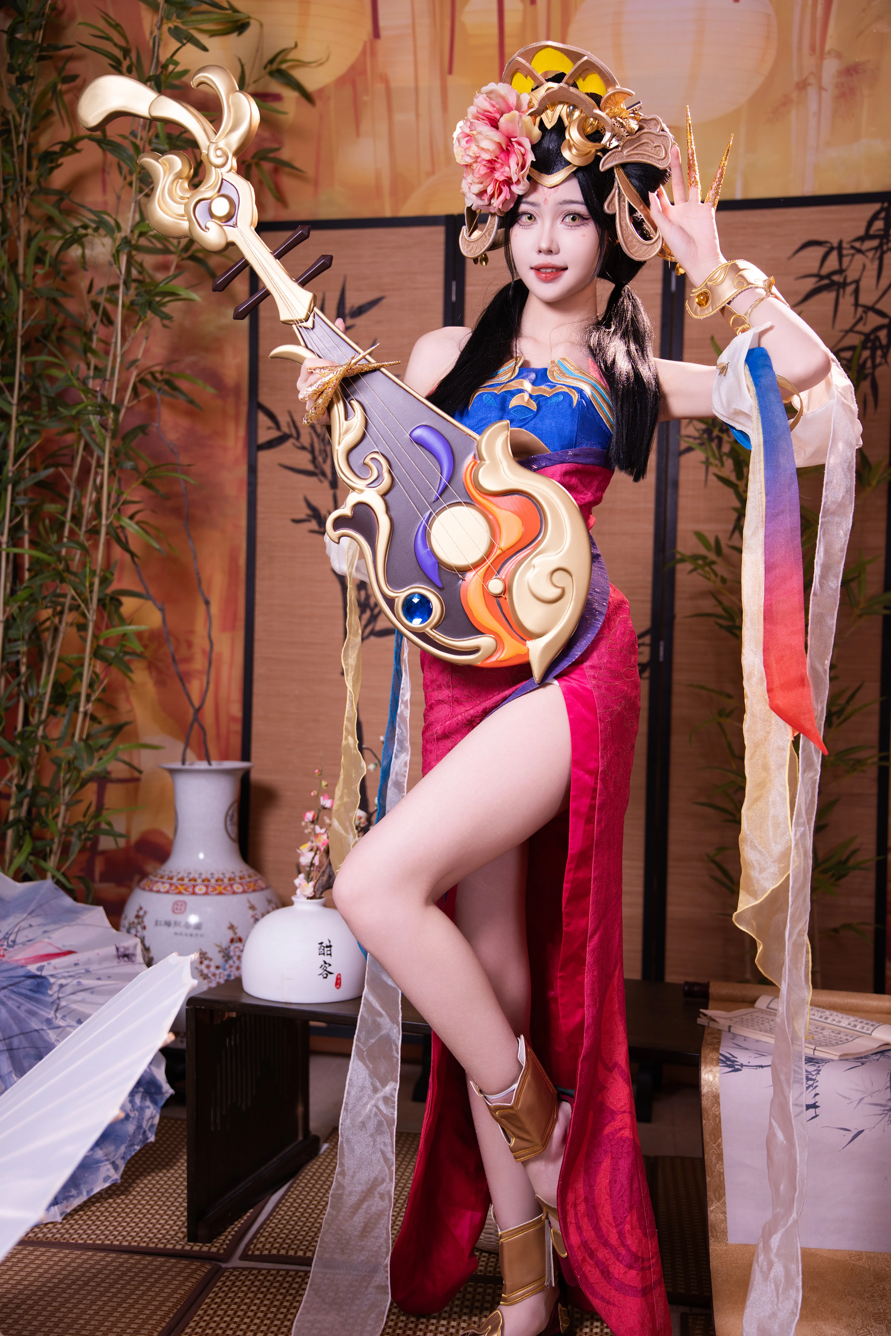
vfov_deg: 53.1
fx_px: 1336
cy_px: 668
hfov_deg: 36.9
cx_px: 446
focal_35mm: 36
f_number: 2.8
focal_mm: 36
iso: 250
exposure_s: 1/100
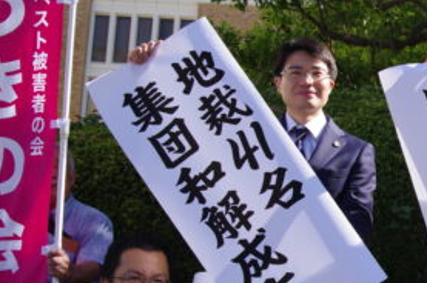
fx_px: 1445
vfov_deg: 11.2
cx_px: 564
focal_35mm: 122
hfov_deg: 15.9
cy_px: 198
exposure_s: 1/800
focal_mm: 45
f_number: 10
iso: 800
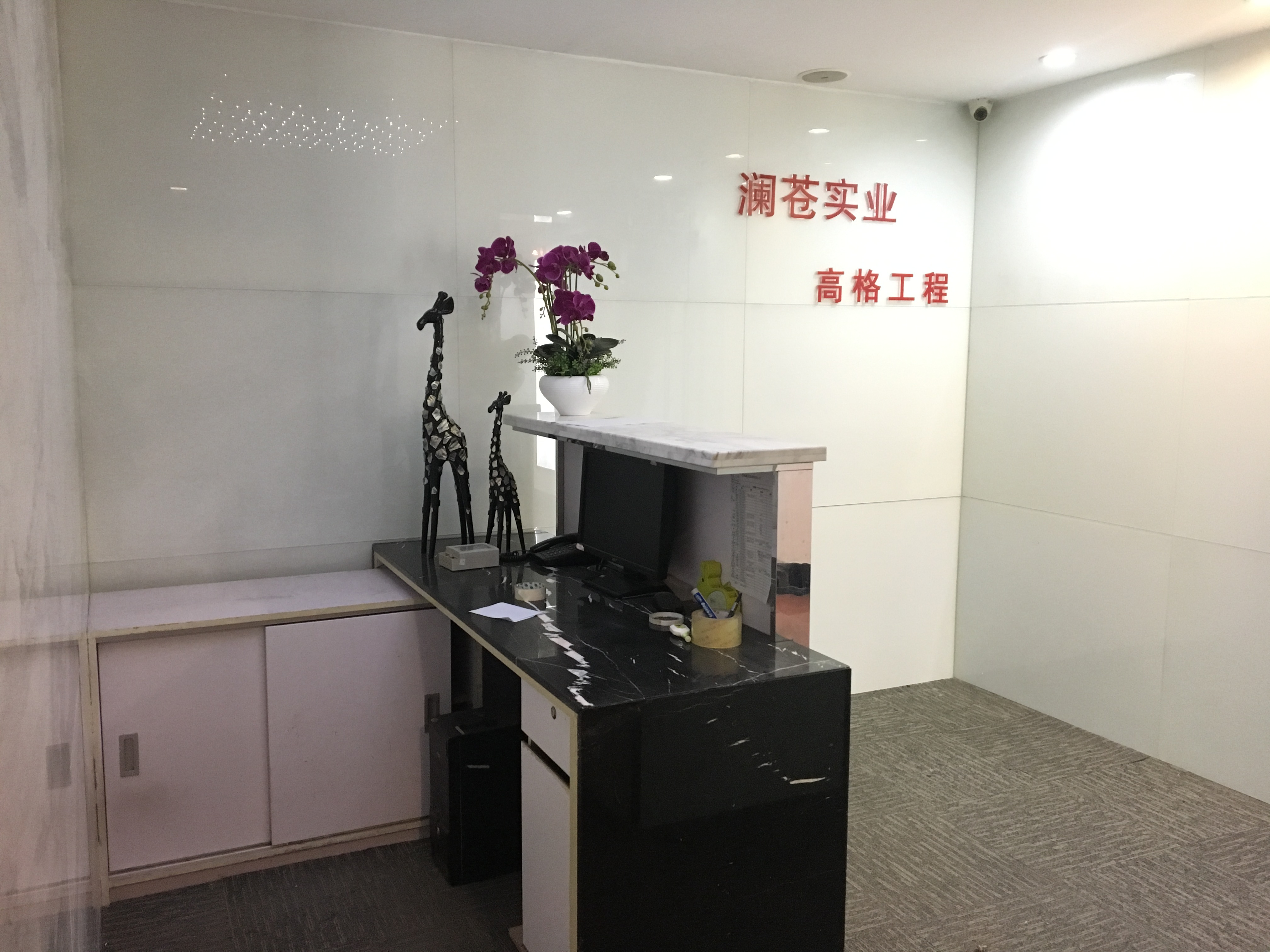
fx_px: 1064
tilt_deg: -7.6
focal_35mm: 29
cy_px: 476
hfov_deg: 61.7
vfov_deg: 48.2
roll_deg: -0.6
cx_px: 635
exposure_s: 1/17
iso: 250
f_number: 2.2
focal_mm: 4.15
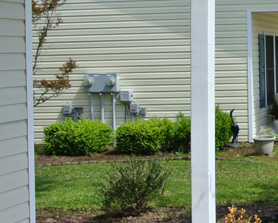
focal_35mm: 81
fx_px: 666
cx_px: 421
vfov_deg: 18.8
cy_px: 58
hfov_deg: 20.2
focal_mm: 10
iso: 100
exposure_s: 1/640
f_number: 4.5
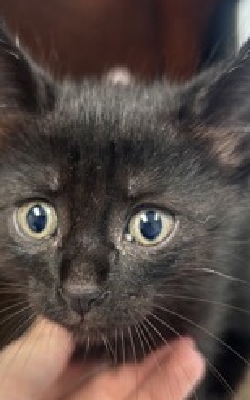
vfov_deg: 41.8
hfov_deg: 27.4
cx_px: 95
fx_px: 512
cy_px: 281
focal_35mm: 47
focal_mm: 5.7
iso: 125
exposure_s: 1/59
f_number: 1.5
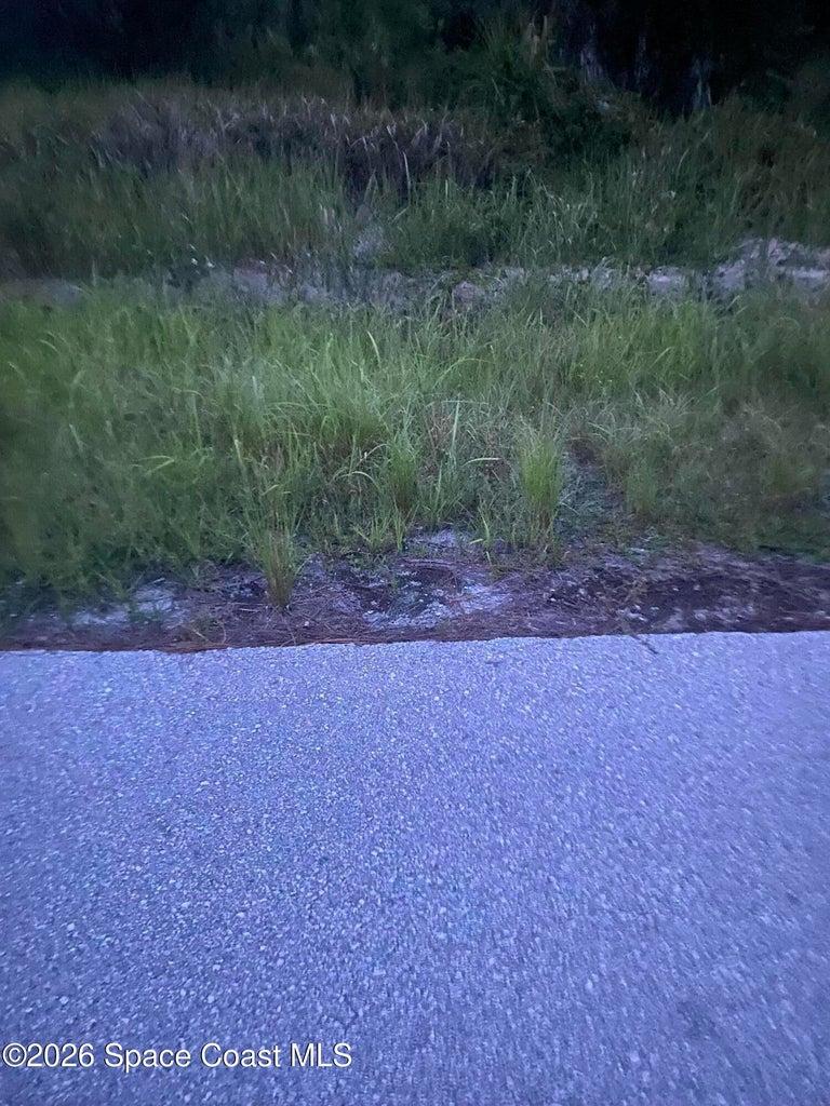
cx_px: 415
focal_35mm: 26
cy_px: 553
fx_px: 831
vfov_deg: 67.3
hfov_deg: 53.1
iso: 1000
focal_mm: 4.25
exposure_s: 1/4
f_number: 1.8
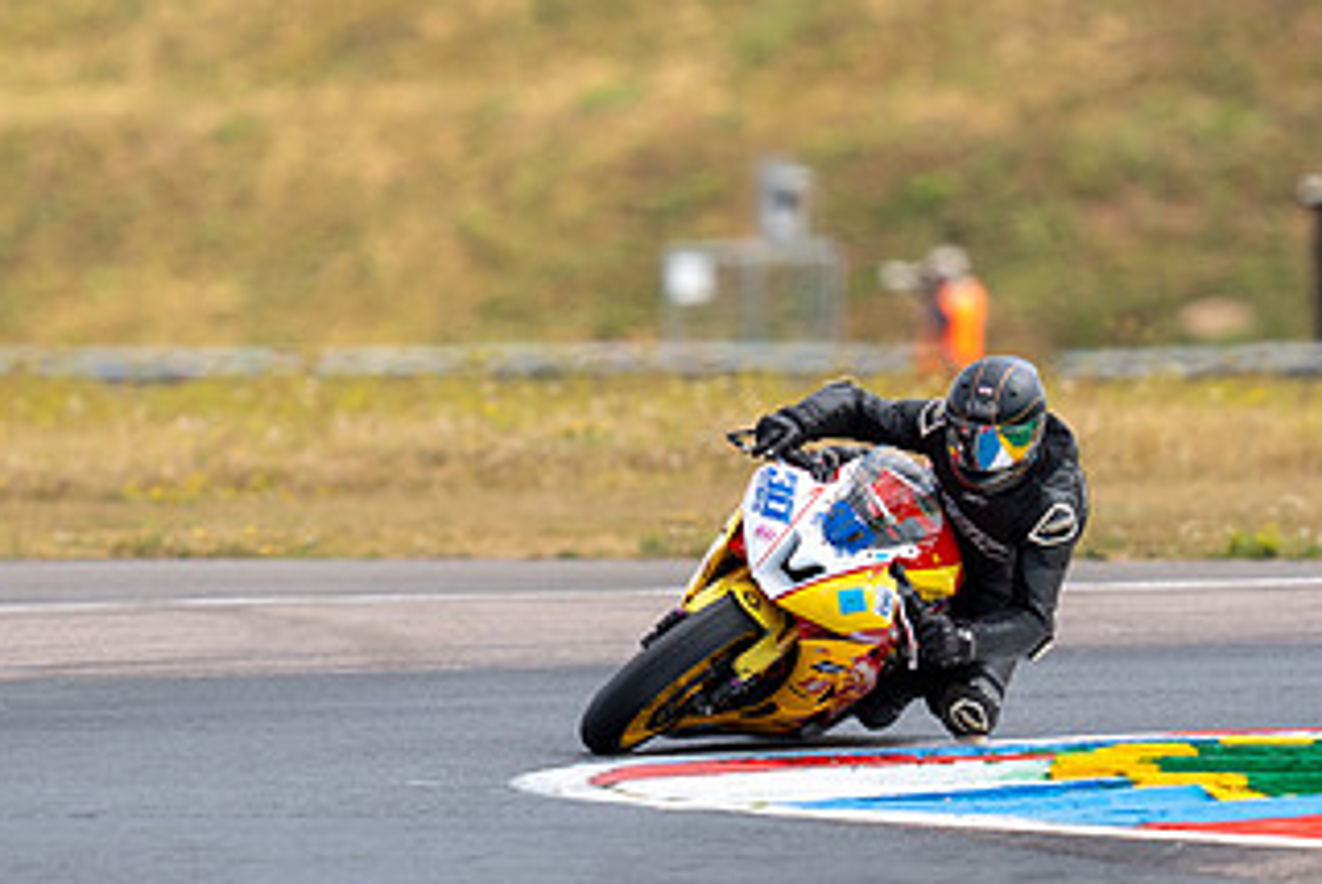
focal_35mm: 872
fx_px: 32050
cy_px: 396
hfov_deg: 2.4
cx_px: 823
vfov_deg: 1.6
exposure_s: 1/500
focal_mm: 400
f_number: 3.2
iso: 64
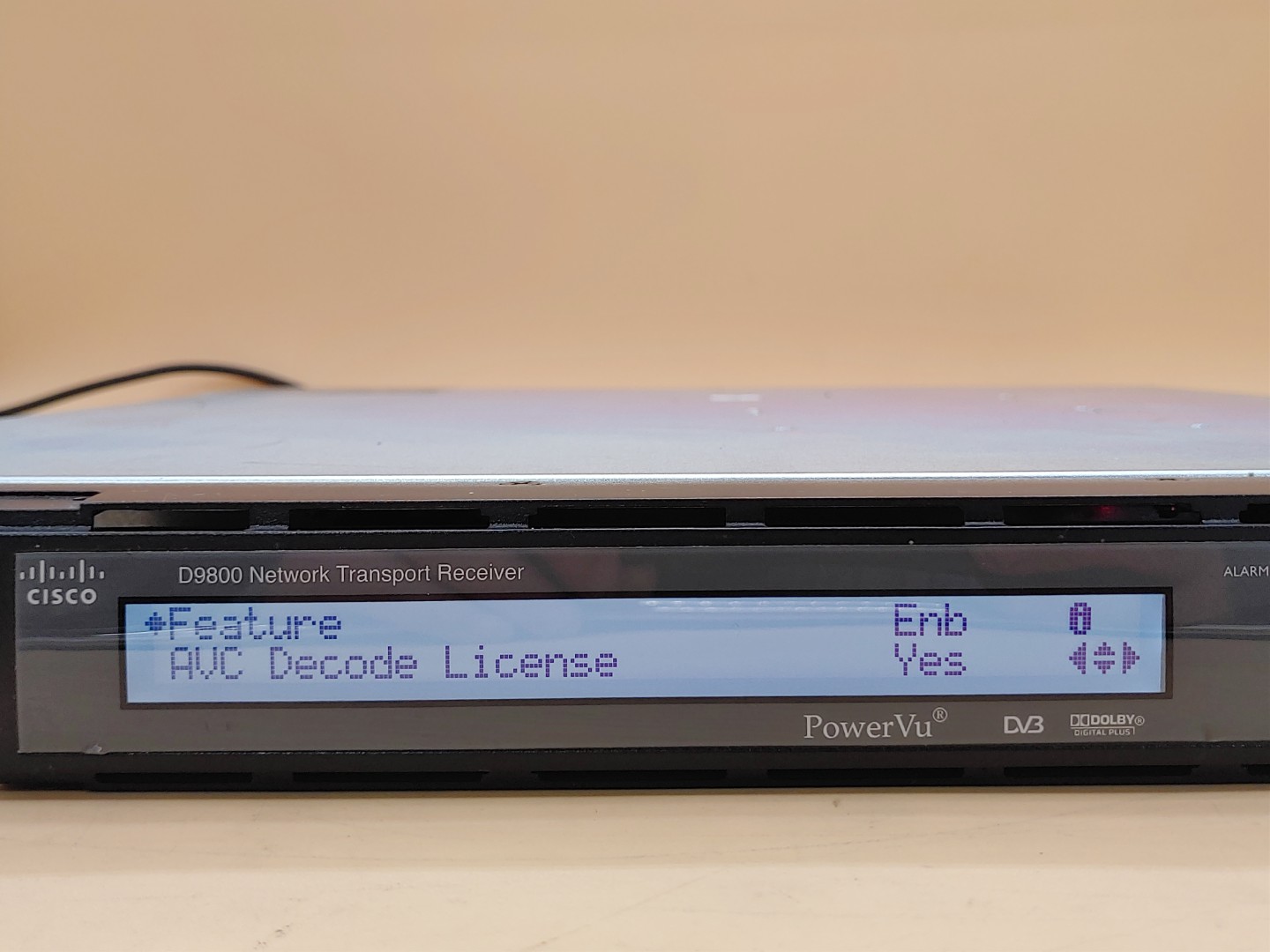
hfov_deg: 47.9
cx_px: 635
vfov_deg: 36.8
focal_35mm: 39
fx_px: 1431
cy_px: 476
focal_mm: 4.36
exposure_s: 1/87
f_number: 1.8
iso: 50
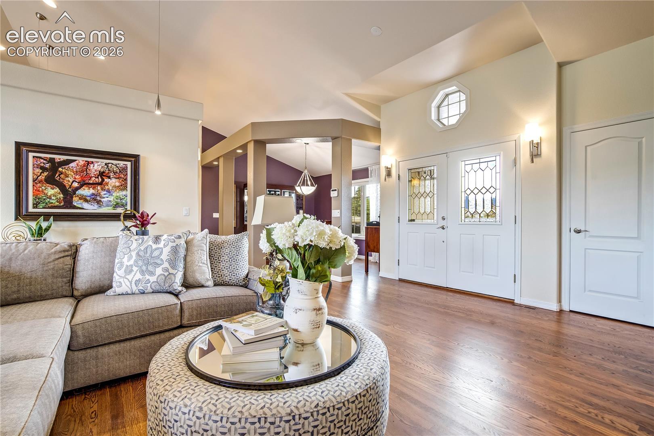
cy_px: 218
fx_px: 291
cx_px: 327
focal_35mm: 16
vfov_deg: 73.7
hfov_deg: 96.7
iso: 400
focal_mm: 16
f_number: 8
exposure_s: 1/10
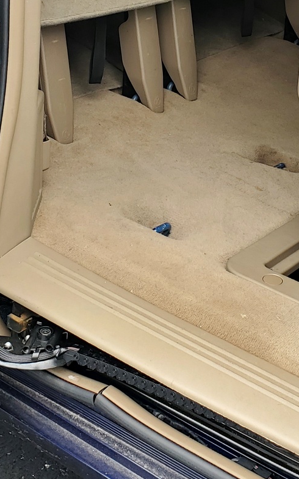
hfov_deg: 18.0
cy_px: 49
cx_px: 223
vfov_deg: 27.6
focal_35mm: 72
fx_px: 939
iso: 50
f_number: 2.4
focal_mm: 4.3
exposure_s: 1/152
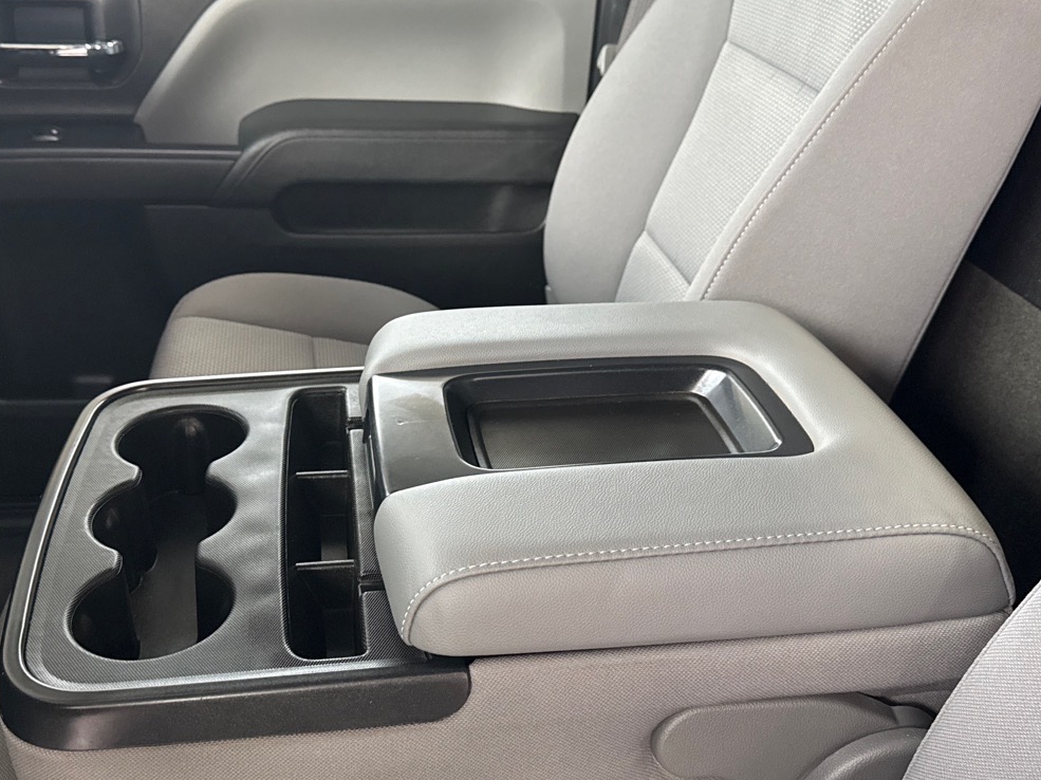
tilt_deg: -24.9
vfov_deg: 36.8
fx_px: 1172
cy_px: 358
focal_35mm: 39
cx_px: 482
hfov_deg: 47.8
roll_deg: -6.0
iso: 500
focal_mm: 6.76
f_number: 1.78
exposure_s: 1/60
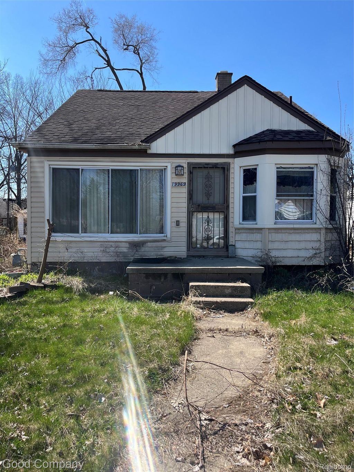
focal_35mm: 26
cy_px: 236
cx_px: 177
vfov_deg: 67.3
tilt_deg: -0.7
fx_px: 354
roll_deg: -0.1
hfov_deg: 53.1
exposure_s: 1/2309
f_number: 1.6
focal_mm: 5.1
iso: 50
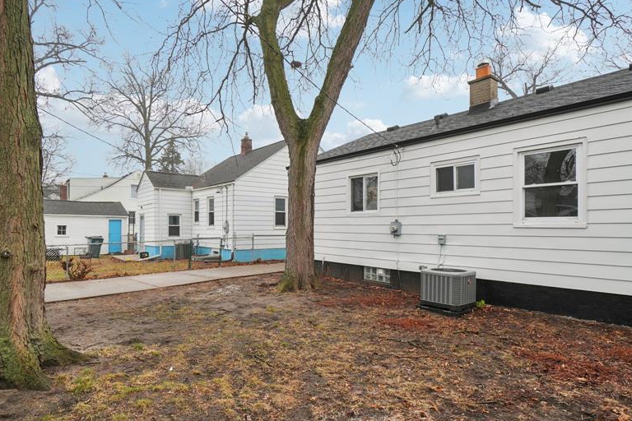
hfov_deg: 83.7
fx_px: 351
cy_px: 230
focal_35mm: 20
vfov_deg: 61.8
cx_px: 284
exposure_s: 1/90
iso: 100
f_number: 8
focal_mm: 10
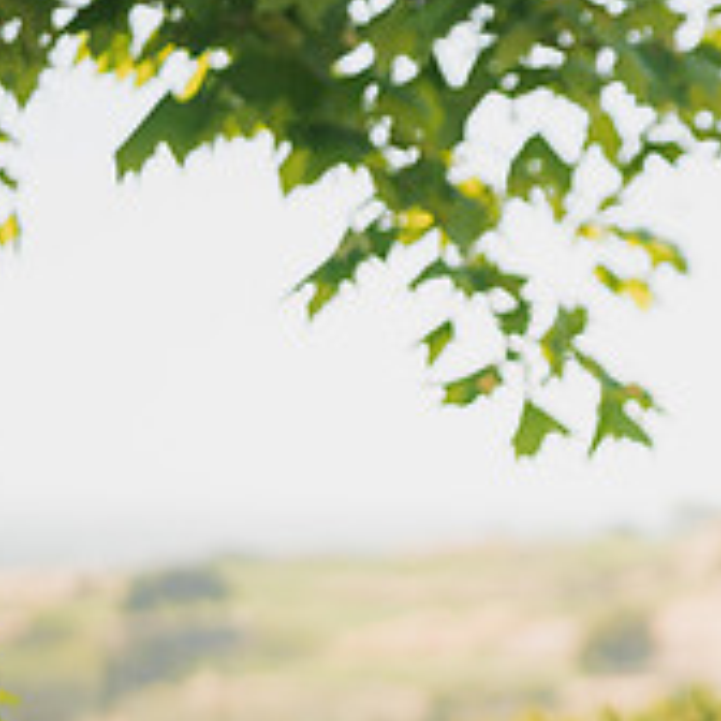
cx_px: 1180
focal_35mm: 147
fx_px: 3464
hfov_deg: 11.3
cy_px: 560
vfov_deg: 11.8
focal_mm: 50
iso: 125
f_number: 1.4
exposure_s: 1/2500
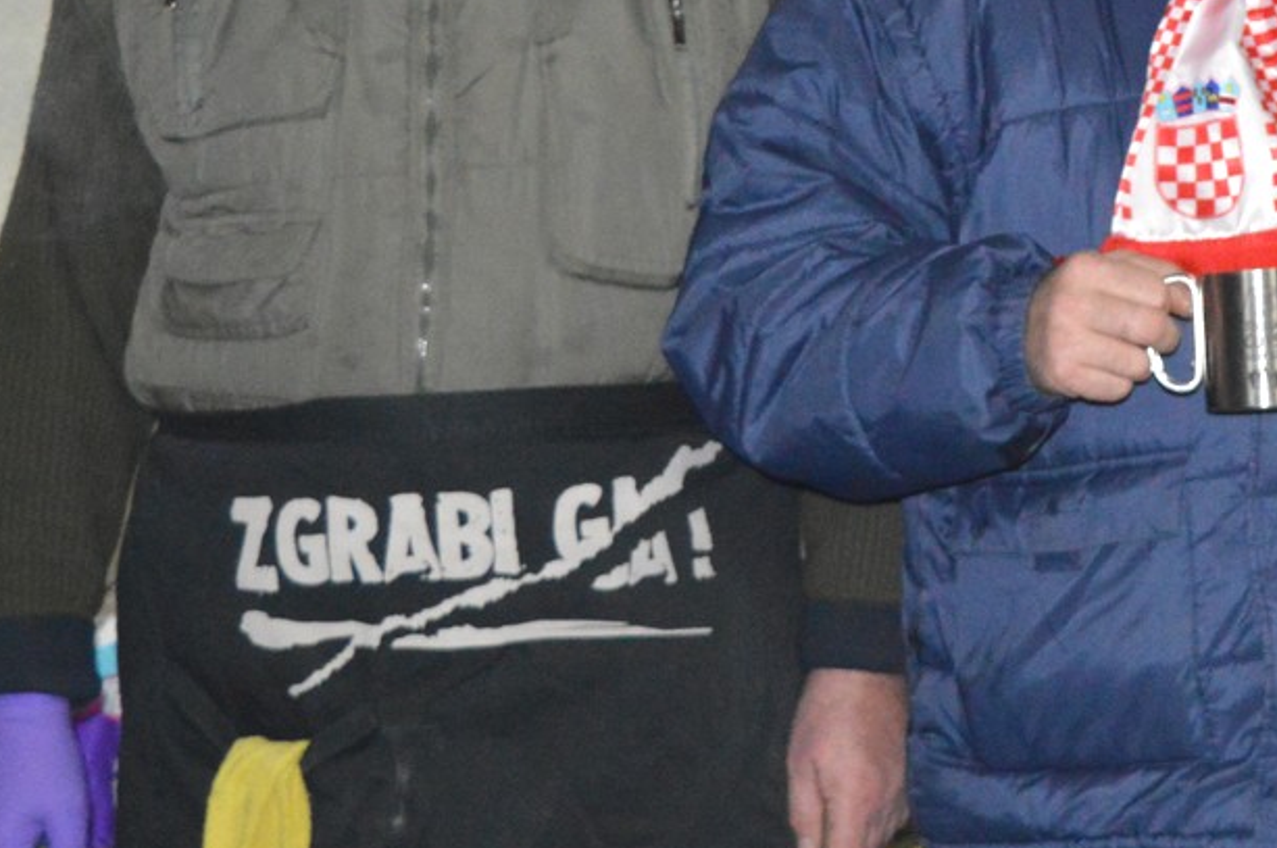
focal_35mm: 115
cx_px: 1344
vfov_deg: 11.8
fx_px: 4085
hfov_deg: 17.3
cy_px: 238
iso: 3200
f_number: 4.2
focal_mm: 29
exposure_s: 1/60
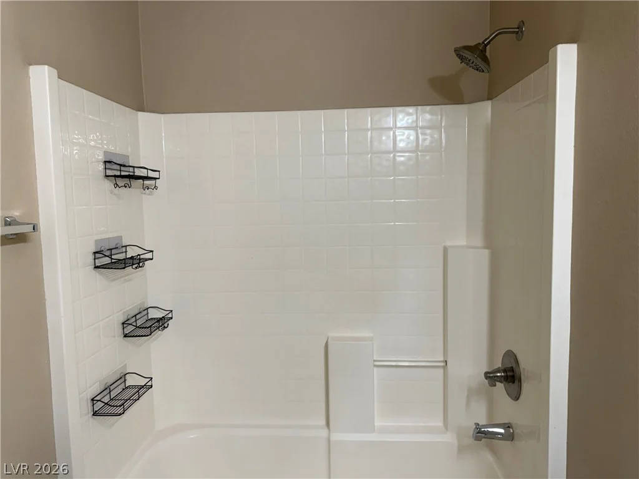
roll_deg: +1.3
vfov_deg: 56.8
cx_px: 320
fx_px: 443
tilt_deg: -2.2
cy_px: 240
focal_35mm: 24
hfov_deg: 71.6
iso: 125
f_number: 1.78
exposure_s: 1/120
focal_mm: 6.76
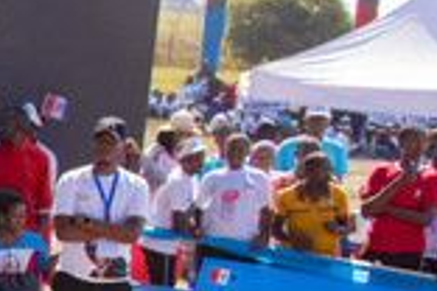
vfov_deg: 8.8
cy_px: 392
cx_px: -826
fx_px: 1869
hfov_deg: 10.2
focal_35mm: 154
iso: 320
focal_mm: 24
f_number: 7.1
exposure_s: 1/200
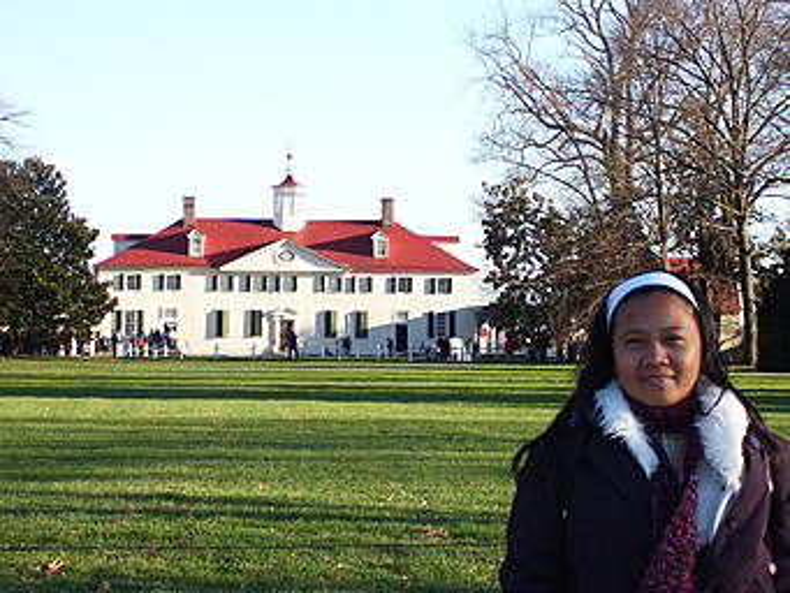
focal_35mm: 108
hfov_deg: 18.2
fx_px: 2466
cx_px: 395
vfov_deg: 13.7
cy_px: 296
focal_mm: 18
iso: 80
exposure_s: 1/180
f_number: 4.6
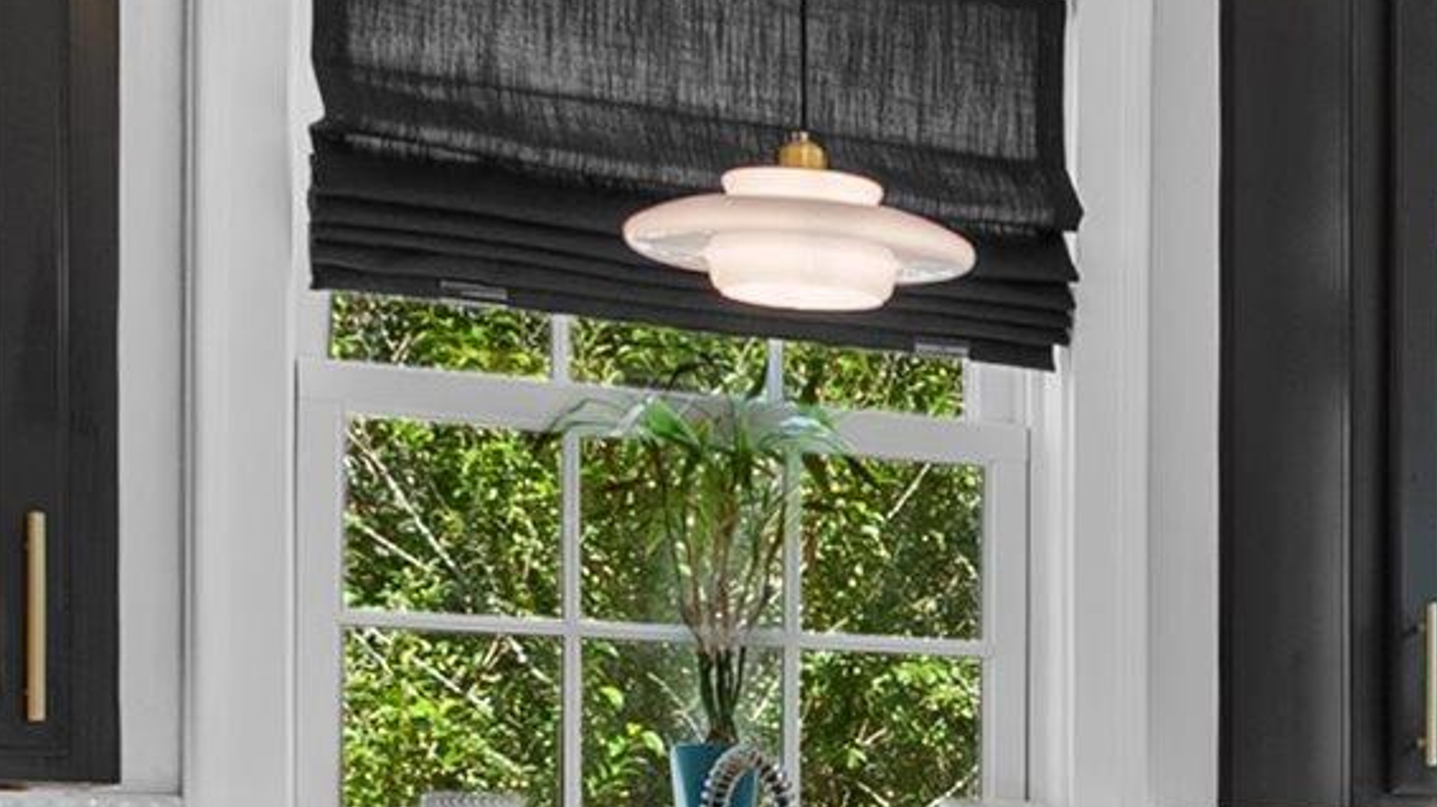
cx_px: 2384
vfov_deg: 13.0
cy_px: 943
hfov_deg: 19.2
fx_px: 3466
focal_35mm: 91
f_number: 8
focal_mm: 16
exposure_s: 1/8
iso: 200
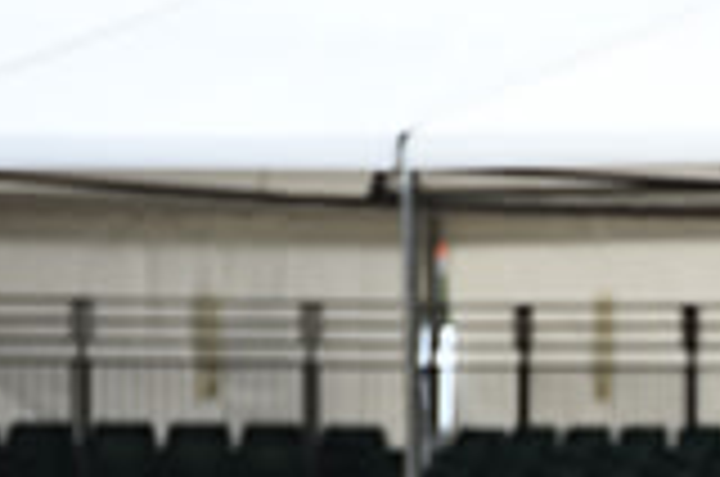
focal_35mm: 725
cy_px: 630
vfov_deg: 1.9
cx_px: 1233
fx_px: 14471
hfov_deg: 2.8
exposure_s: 1/1250
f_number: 4.5
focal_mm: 200
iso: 400
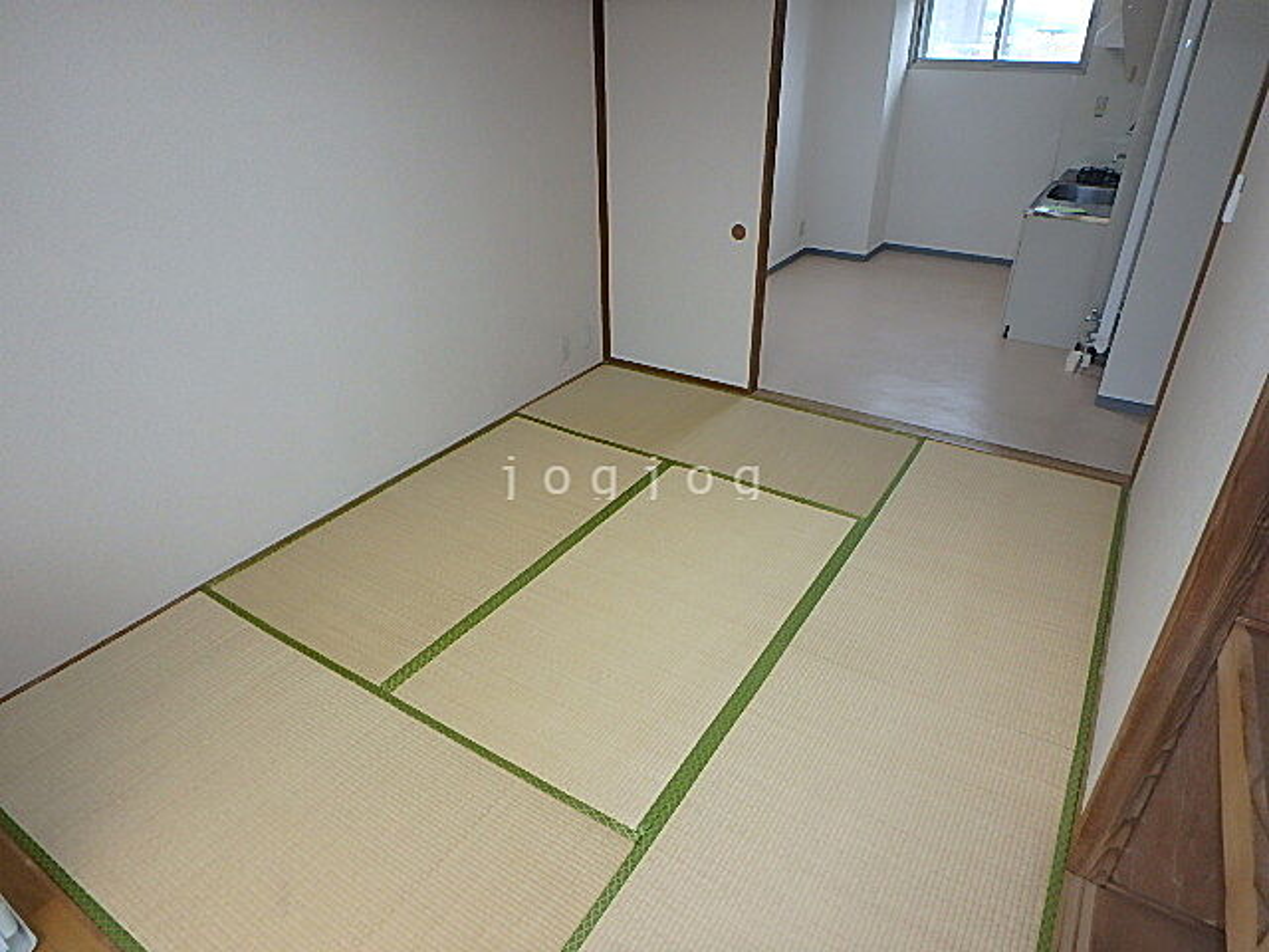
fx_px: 770
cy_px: 476
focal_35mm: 21
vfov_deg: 63.4
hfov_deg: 79.0
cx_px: 634
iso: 200
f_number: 3.5
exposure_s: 1/40
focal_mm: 3.7
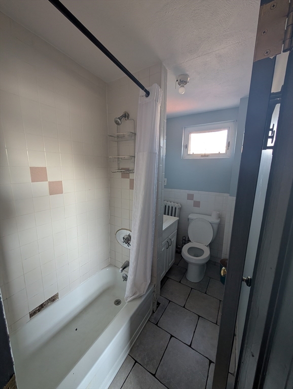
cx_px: 146
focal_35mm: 12
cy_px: 194
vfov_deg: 110.5
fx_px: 135
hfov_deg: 94.6
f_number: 1.7
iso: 131
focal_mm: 2.02
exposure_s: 1/54.1
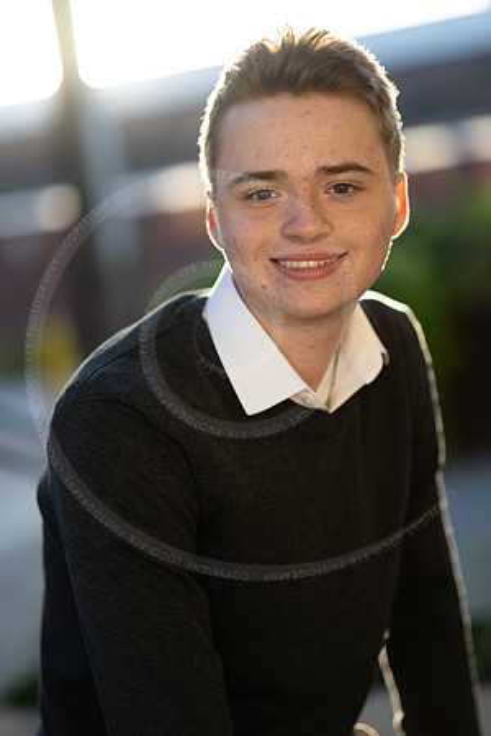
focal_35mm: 85
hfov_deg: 16.1
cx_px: 246
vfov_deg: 23.9
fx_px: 1739
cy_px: 368
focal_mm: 85
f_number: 1.8
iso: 200
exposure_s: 1/640
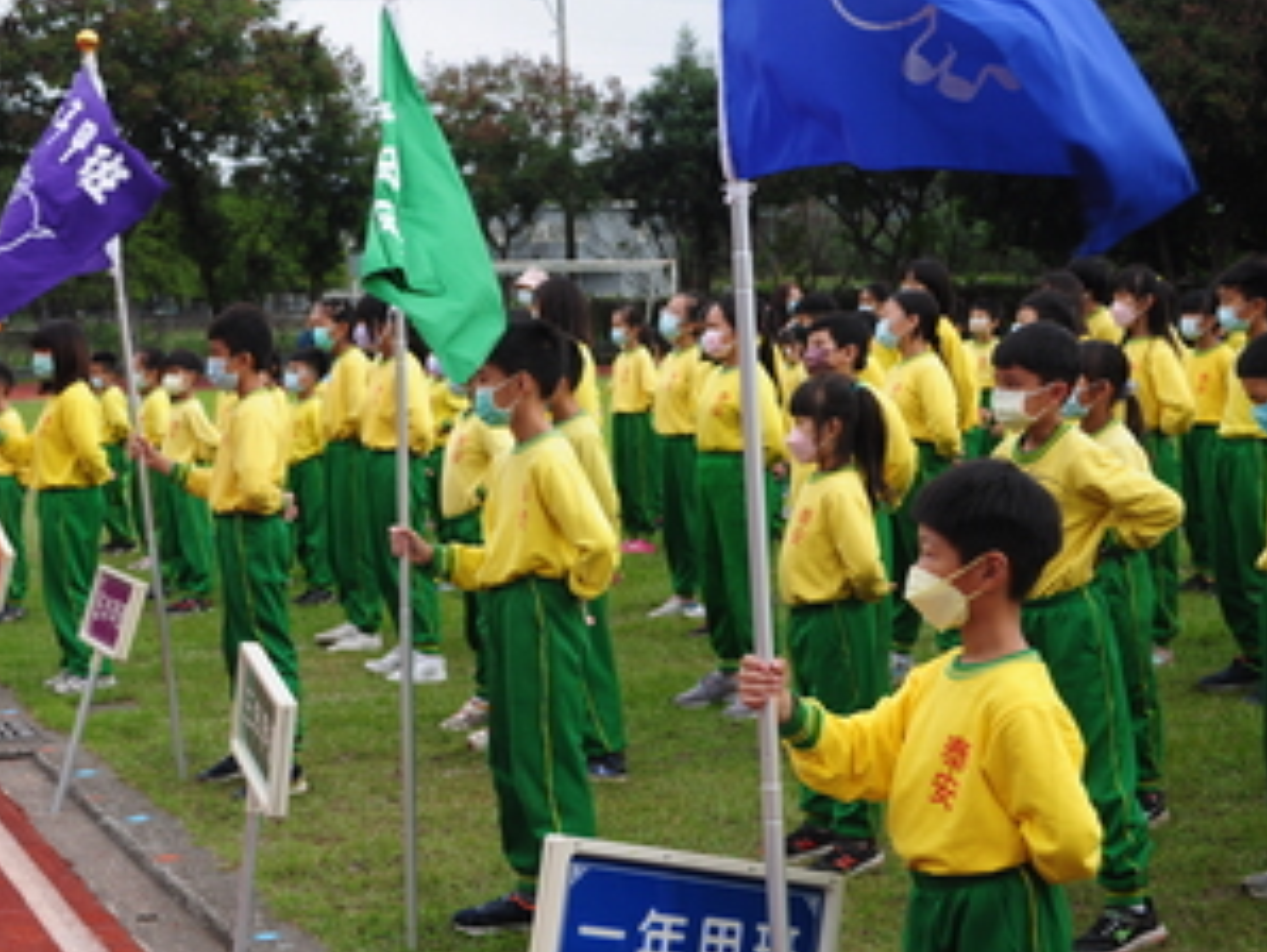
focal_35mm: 68
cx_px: 510
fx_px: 2478
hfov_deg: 28.6
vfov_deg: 21.8
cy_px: 463
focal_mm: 35
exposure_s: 1/250
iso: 200
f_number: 6.3
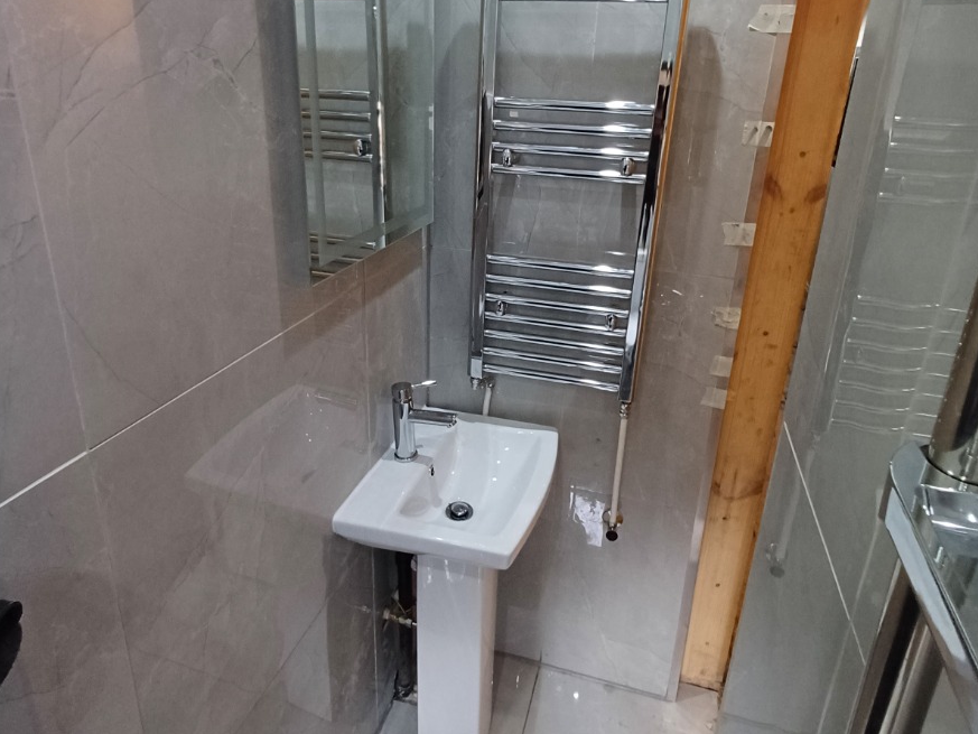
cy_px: 281
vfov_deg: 60.4
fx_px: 622
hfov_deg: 76.4
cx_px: 500
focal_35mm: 22
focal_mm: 1.64
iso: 200
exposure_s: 1/33
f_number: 2.2
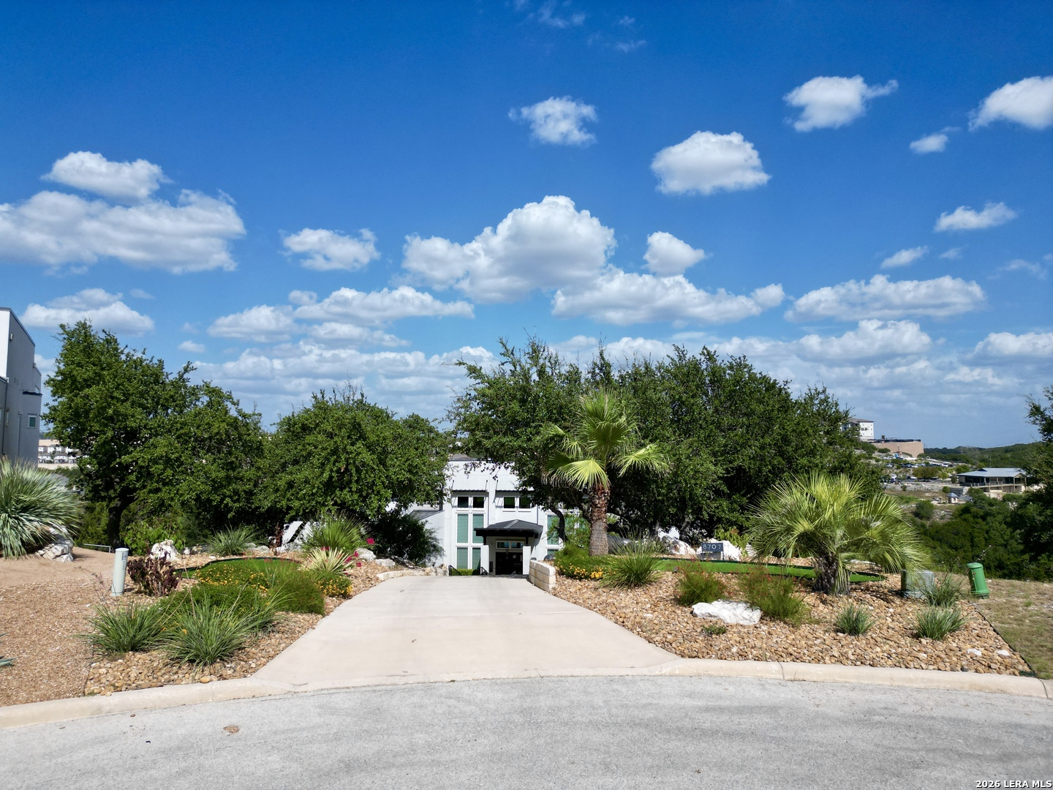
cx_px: 526
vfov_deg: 56.8
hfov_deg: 71.6
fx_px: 730
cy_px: 395
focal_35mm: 24
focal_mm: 6.72
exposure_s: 1/5000
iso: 130
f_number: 1.7
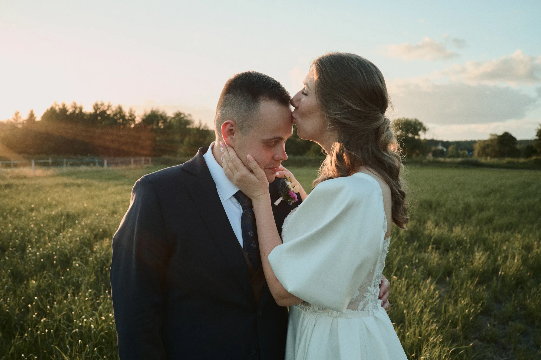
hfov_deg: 54.5
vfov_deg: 37.8
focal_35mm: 35
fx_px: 526
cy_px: 180
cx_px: 270
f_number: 5
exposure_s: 1/250
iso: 200
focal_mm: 35
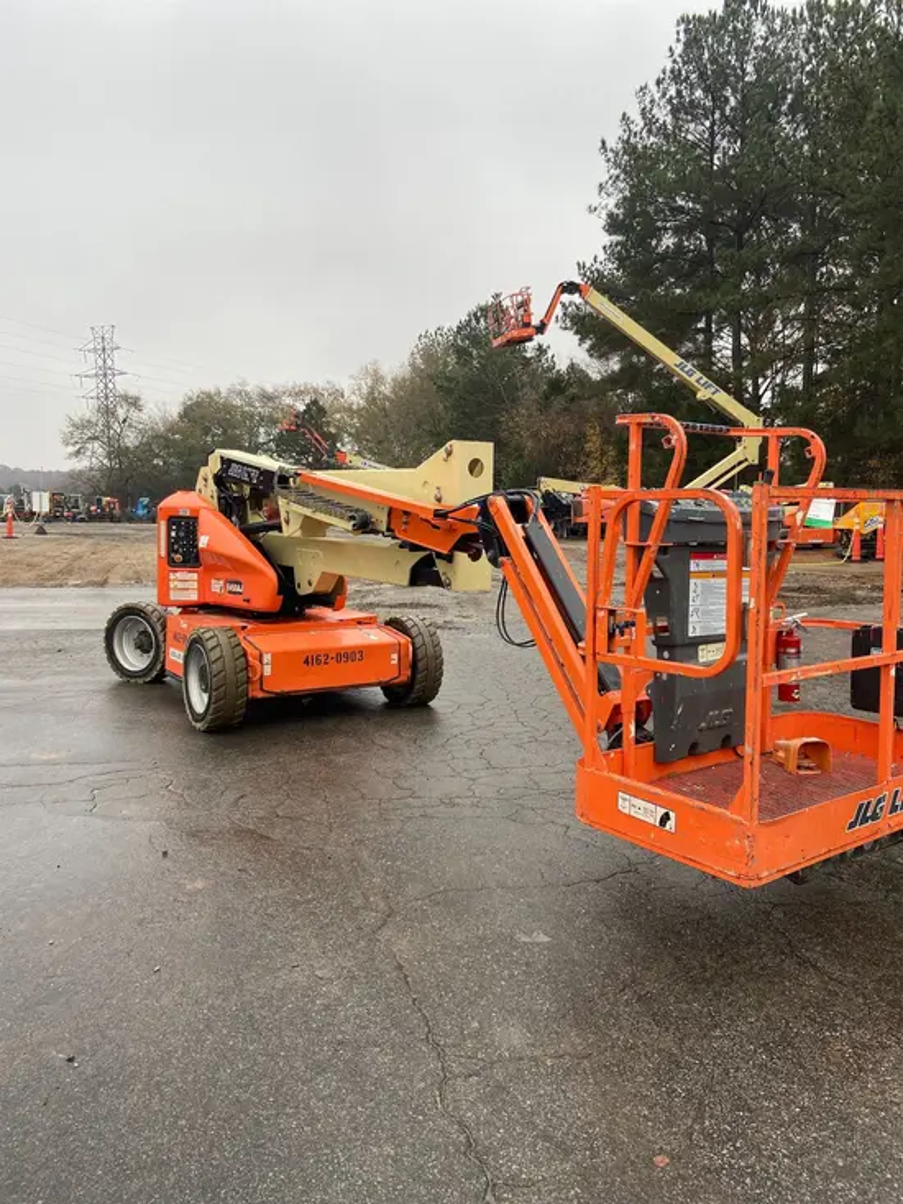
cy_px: 602
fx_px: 904
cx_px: 452
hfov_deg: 53.1
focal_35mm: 26
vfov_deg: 67.3
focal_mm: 4.25
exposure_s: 1/230
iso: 32
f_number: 1.8
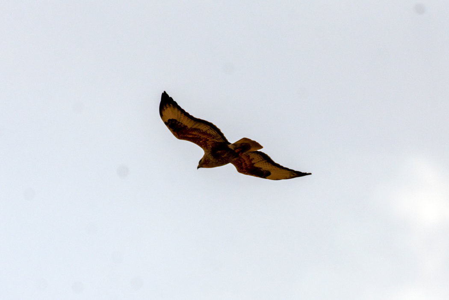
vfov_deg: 1.5
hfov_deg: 2.3
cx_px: 224
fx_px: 11224
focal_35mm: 900
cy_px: 150
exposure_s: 1/8000
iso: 400
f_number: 6.3
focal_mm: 600
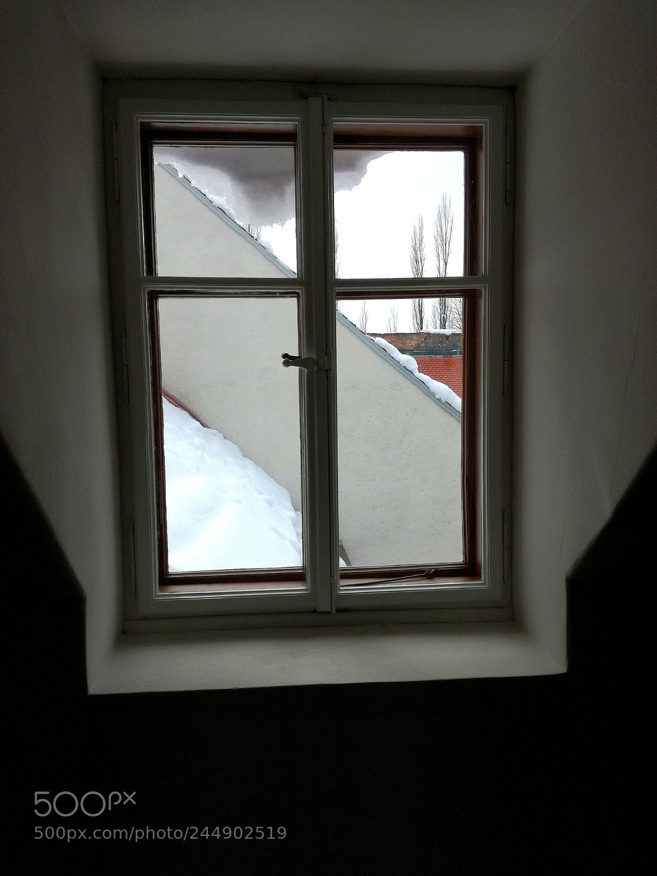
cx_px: 328
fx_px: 683
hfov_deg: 51.4
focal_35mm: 27
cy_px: 438
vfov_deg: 65.3
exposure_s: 1/1163
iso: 50
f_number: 2
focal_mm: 3.79
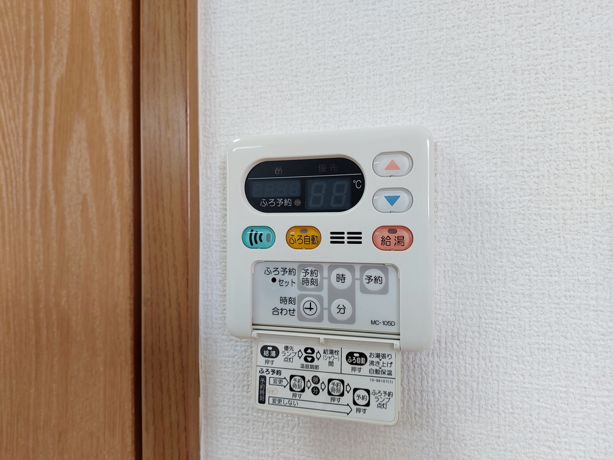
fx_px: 425
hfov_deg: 71.6
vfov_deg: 56.8
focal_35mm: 24
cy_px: 230
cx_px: 306
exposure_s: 1/24
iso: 25
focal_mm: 5.23
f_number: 1.8
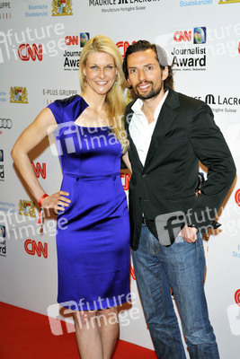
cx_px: 120
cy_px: 180
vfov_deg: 30.9
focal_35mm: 65
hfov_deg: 20.9
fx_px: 649
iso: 800
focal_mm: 65
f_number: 6.3
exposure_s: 1/320
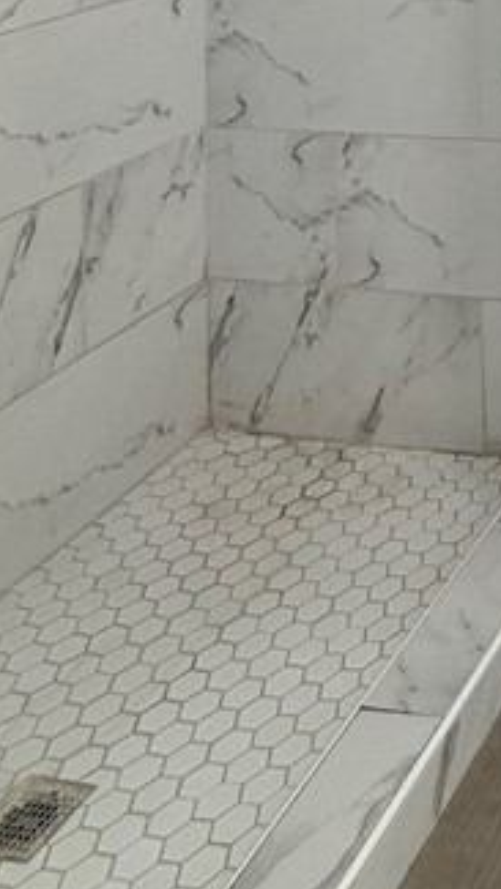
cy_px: -268
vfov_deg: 32.3
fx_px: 1133
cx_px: 846
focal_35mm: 48
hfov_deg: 19.8
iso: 64
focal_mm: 2.22
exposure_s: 1/224
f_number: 2.2
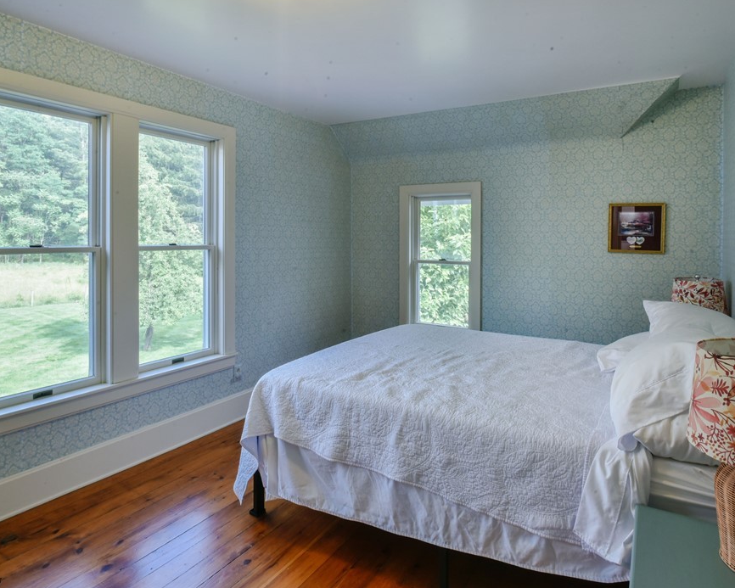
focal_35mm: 20
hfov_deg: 80.4
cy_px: 286
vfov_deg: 68.1
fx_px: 435
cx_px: 376
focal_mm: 17
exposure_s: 1/5
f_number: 22
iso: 800
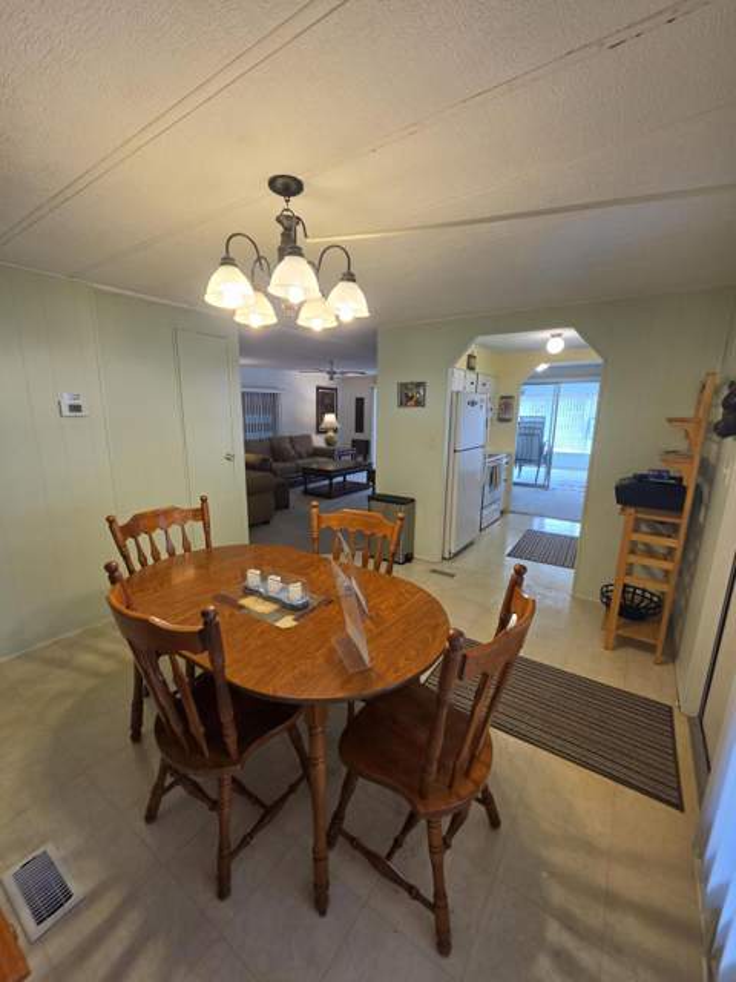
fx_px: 369
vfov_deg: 106.2
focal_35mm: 13
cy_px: 491
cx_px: 368
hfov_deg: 89.9
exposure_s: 1/120
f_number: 1.9
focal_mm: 2.2
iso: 160
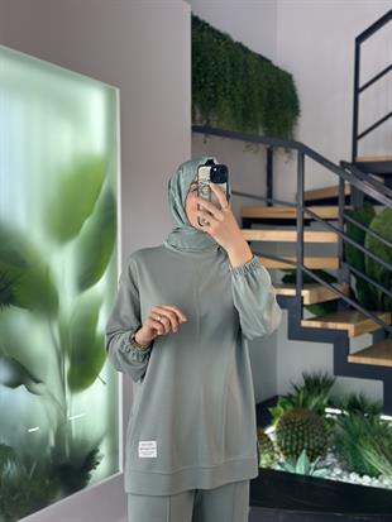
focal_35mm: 48
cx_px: 196
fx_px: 724
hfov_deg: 30.3
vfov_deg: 39.6
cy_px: 261
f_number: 1.78
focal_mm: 6.86
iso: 80
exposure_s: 1/279
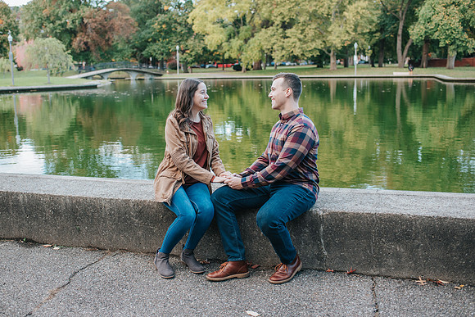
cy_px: 145
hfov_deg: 50.6
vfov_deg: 35.0
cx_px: 218
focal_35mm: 38
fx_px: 502
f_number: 2.8
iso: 900
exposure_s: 1/500
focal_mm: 35
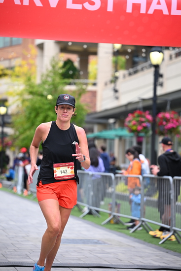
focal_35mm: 115
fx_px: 867
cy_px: 136
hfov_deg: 11.9
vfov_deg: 17.8
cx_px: 90
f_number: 2.8
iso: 640
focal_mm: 115
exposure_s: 1/1600
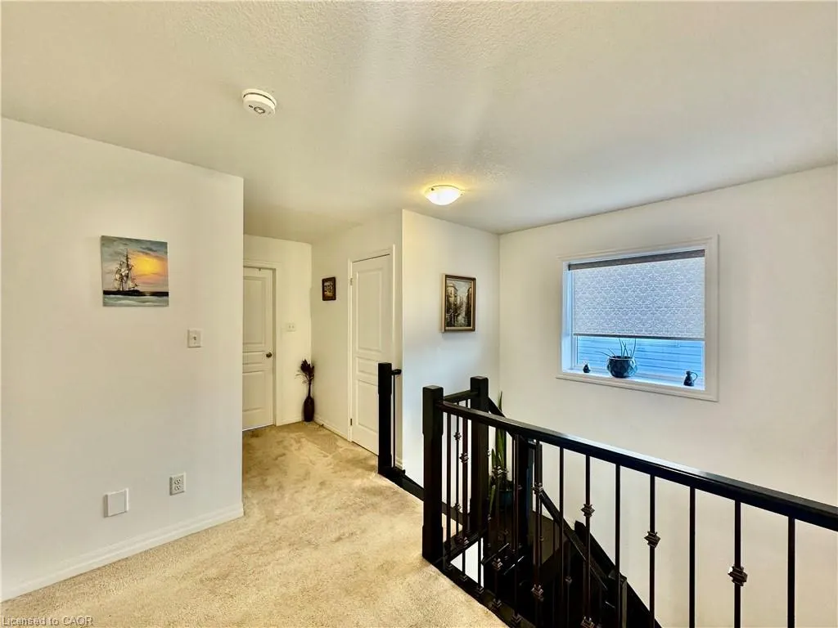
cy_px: 314
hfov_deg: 102.1
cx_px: 419
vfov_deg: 85.7
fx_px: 339
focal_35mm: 14
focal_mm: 2.22
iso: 250
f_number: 2.2
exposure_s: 1/120
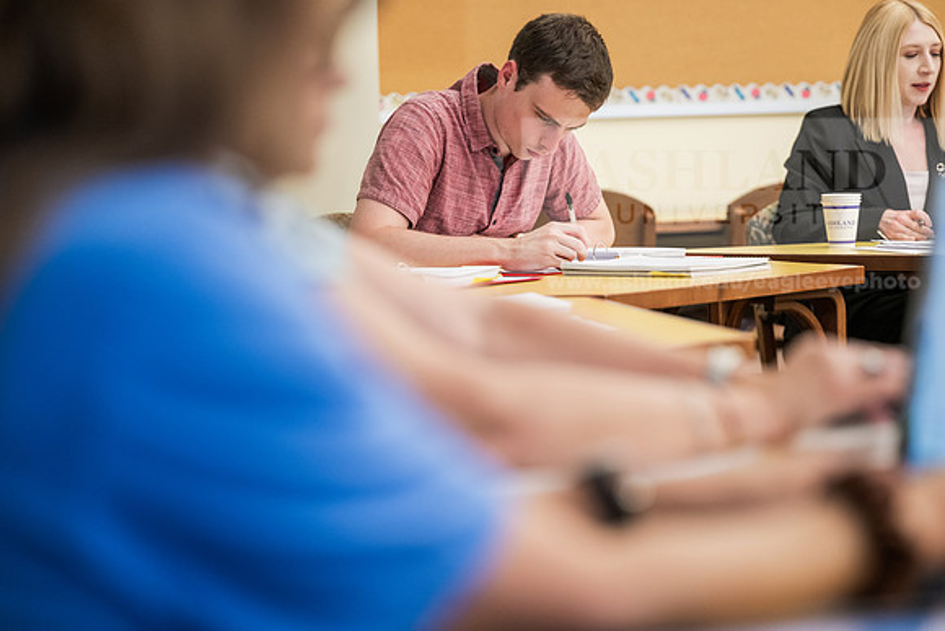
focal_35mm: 91
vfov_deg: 15.0
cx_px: 472
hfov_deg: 22.4
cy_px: 316
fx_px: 2389
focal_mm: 91
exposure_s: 1/200
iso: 1600
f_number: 2.8
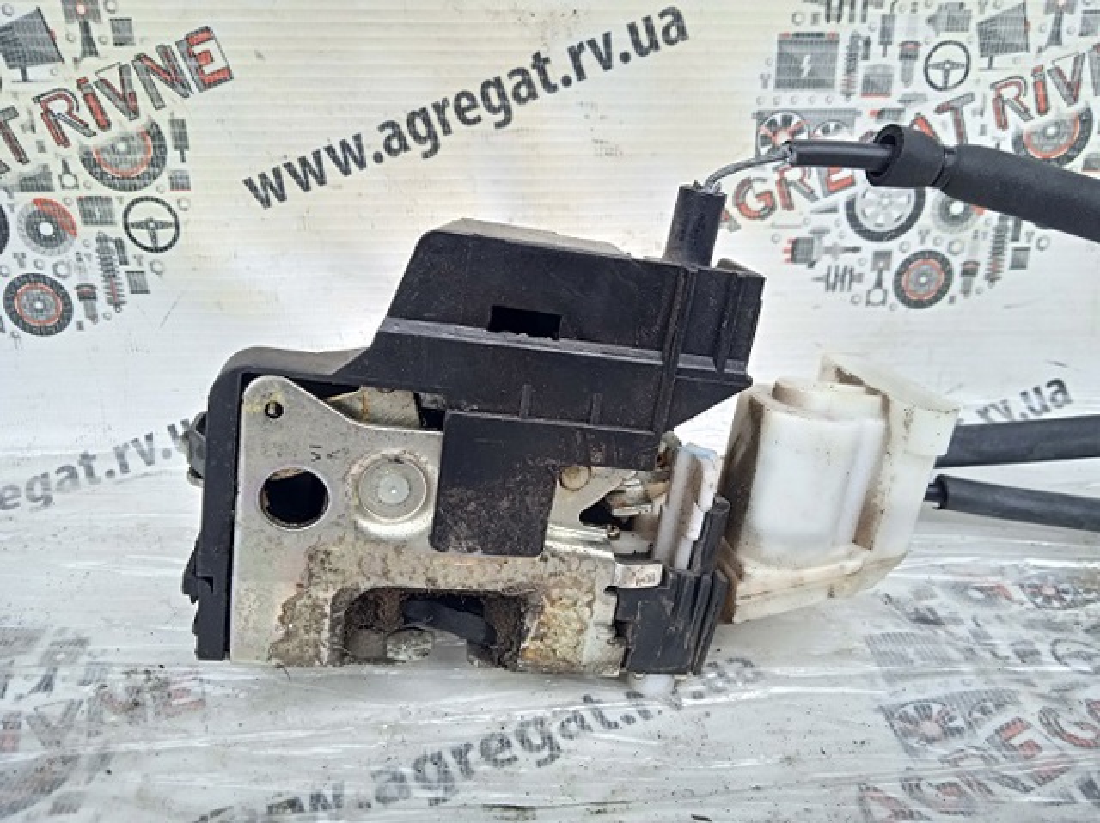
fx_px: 889
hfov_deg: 63.5
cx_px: 550
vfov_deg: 49.7
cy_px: 412
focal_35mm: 28
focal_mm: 3.43
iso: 112
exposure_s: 1/316
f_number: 2.2
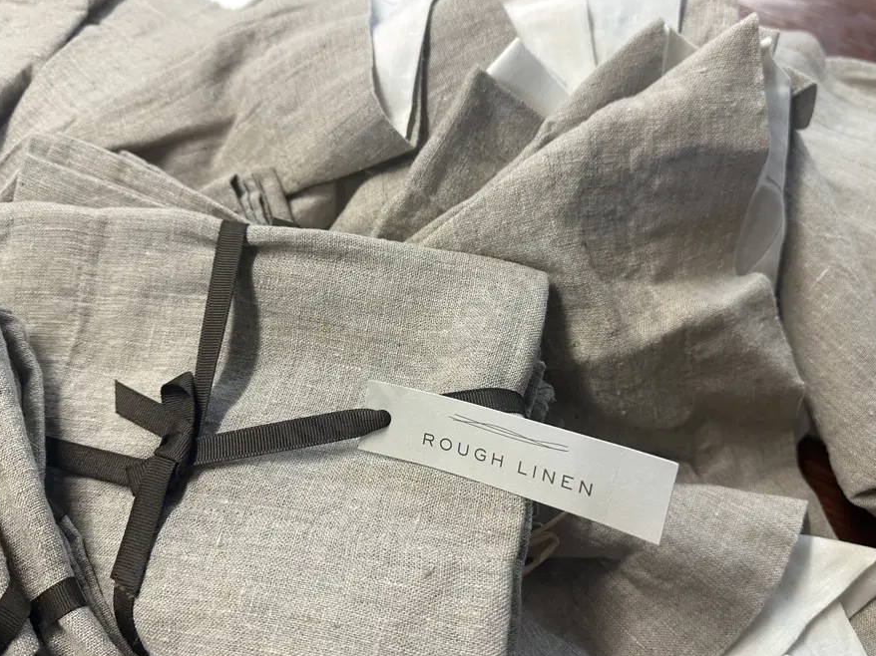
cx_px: 437
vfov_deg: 49.7
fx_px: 708
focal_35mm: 28
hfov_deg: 63.5
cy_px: 347
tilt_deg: -55.3
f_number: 1.78
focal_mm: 6.86
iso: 160
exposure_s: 1/100
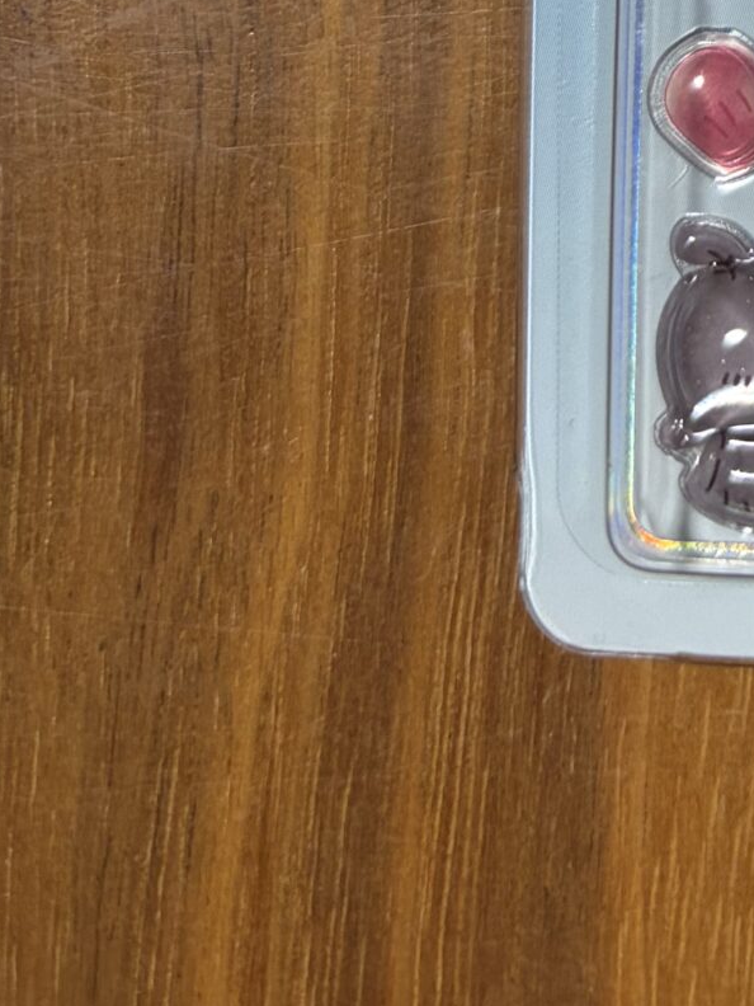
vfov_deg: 20.4
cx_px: 1214
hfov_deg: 15.8
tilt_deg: -85.5
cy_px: -453
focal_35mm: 84
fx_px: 2440
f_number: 1.6
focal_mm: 5.96
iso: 125
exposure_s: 1/121
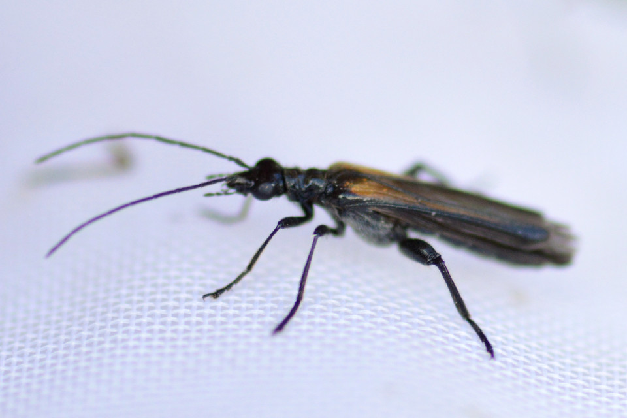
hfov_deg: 13.7
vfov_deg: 9.1
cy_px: 209
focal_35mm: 150
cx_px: 314
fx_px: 2612
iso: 800
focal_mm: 100
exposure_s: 1/500
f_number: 7.1
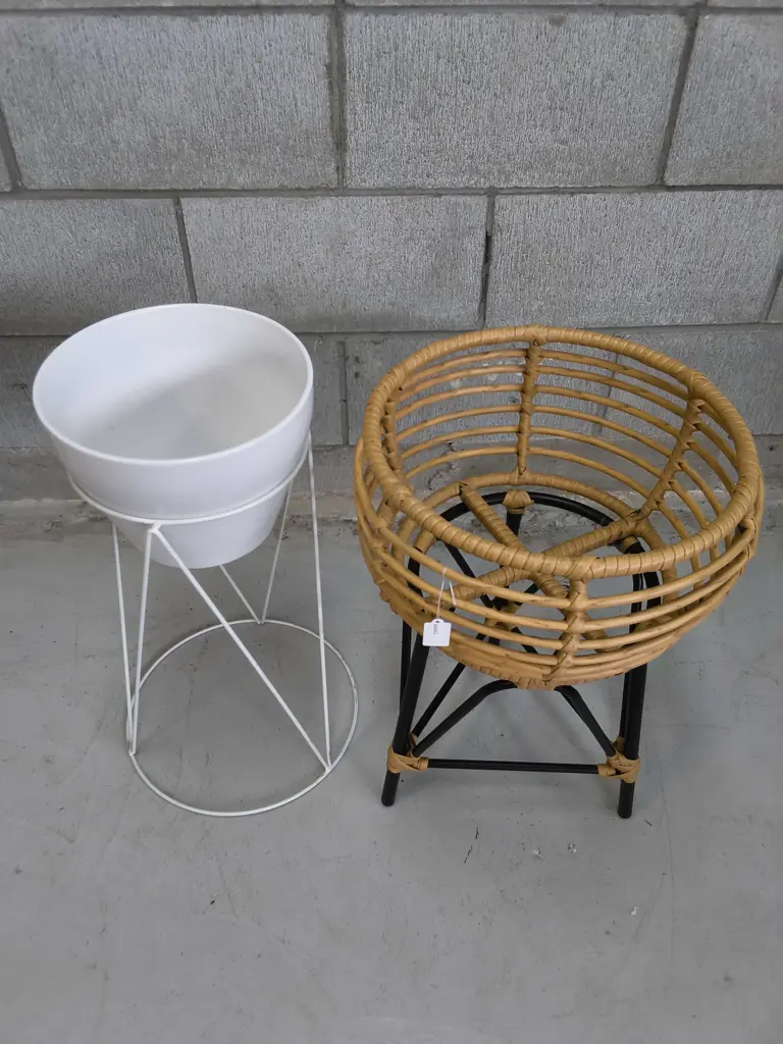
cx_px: 392
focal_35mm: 27
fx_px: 814
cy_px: 522
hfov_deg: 51.4
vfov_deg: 65.3
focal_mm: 2.87
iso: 125
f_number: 2
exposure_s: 1/100
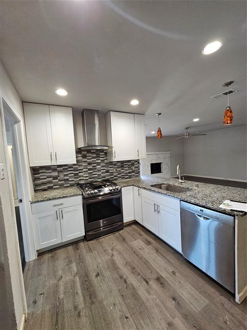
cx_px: 124
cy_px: 165
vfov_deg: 106.2
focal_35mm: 13
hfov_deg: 89.9
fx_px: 124
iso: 320
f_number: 2.2
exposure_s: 1/60
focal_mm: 2.2
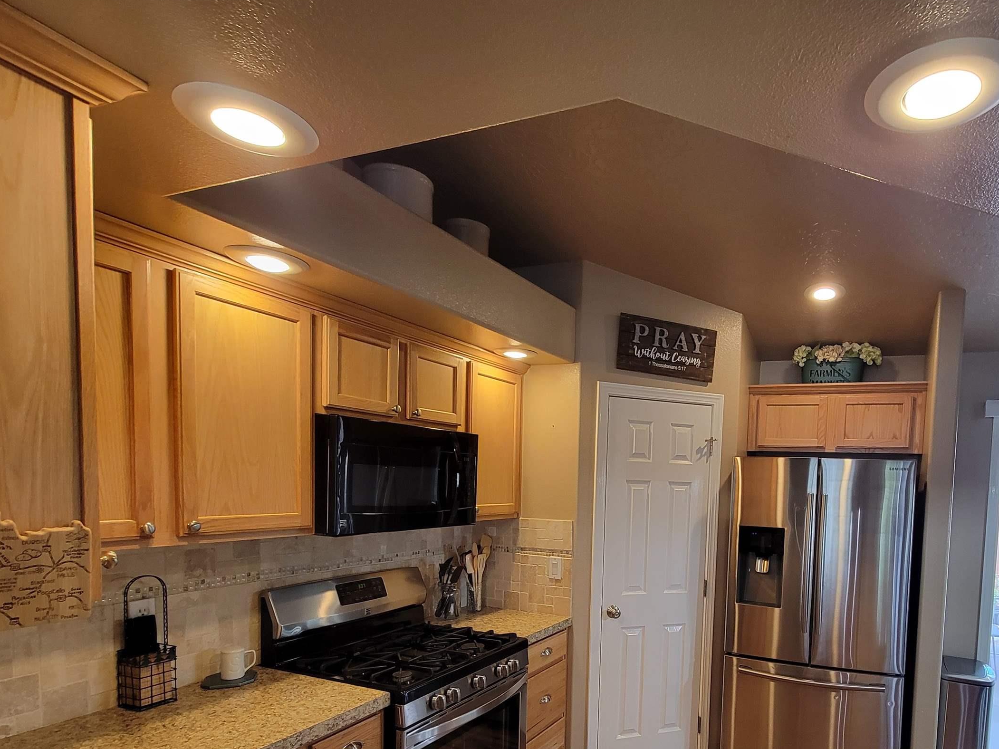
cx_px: 644
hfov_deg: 82.5
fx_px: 548
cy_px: 518
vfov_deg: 66.2
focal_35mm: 19
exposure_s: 1/60
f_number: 2.2
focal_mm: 2.2
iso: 125
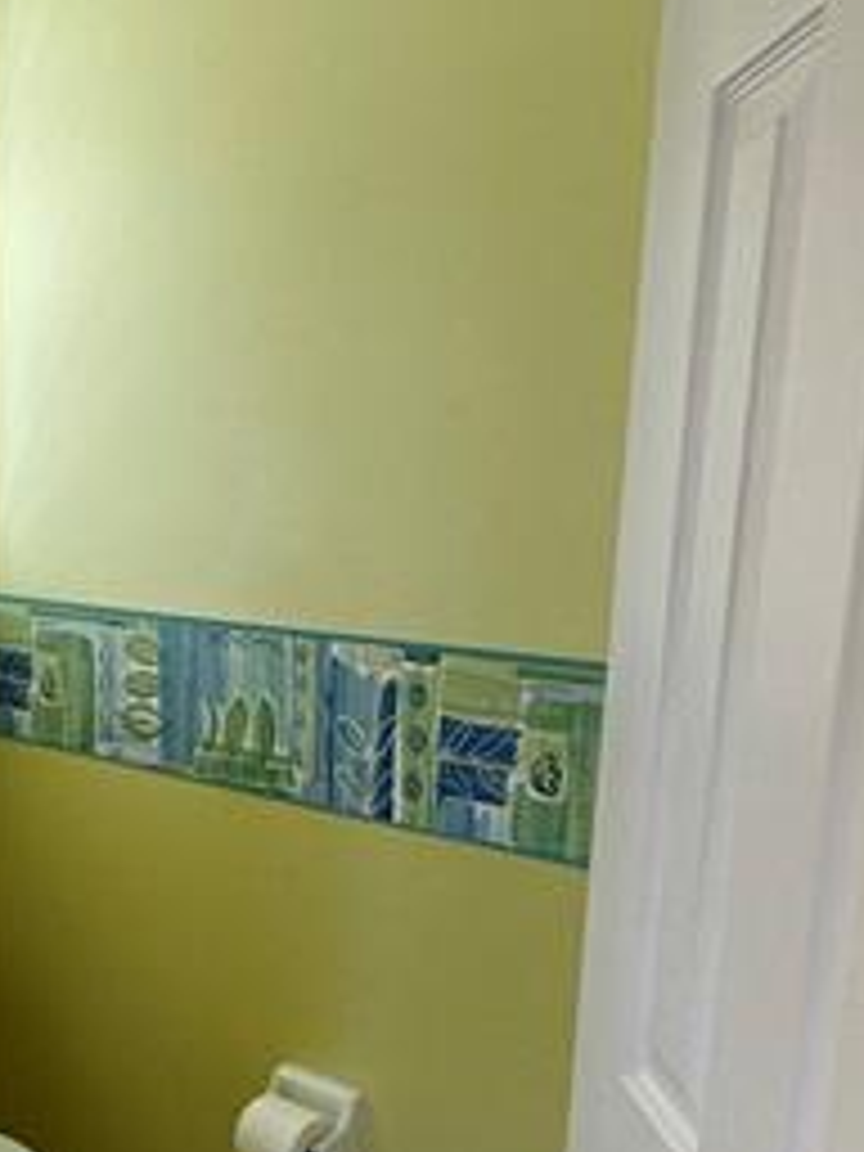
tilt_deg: -14.2
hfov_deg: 34.3
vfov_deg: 43.4
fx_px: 1398
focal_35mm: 42
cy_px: 860
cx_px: 374
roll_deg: -3.2
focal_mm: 2.22
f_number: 2.2
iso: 125
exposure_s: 1/120
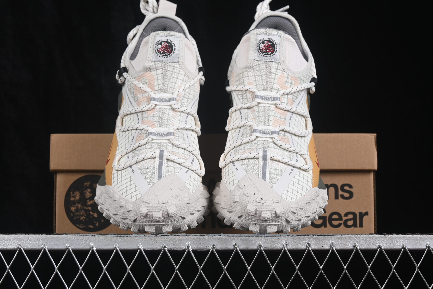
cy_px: 144
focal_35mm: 75
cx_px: 216
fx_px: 902
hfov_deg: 27.0
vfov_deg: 18.2
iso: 160
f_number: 8
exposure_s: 1/80
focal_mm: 50
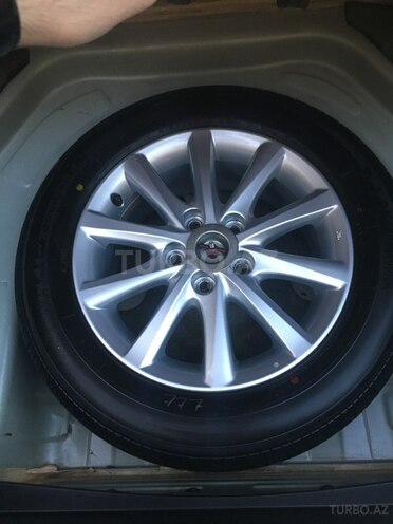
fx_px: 439
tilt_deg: -71.4
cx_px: 196
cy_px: 262
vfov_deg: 61.7
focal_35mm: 29
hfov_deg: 48.2
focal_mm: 4.15
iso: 160
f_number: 2.2
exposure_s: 1/33
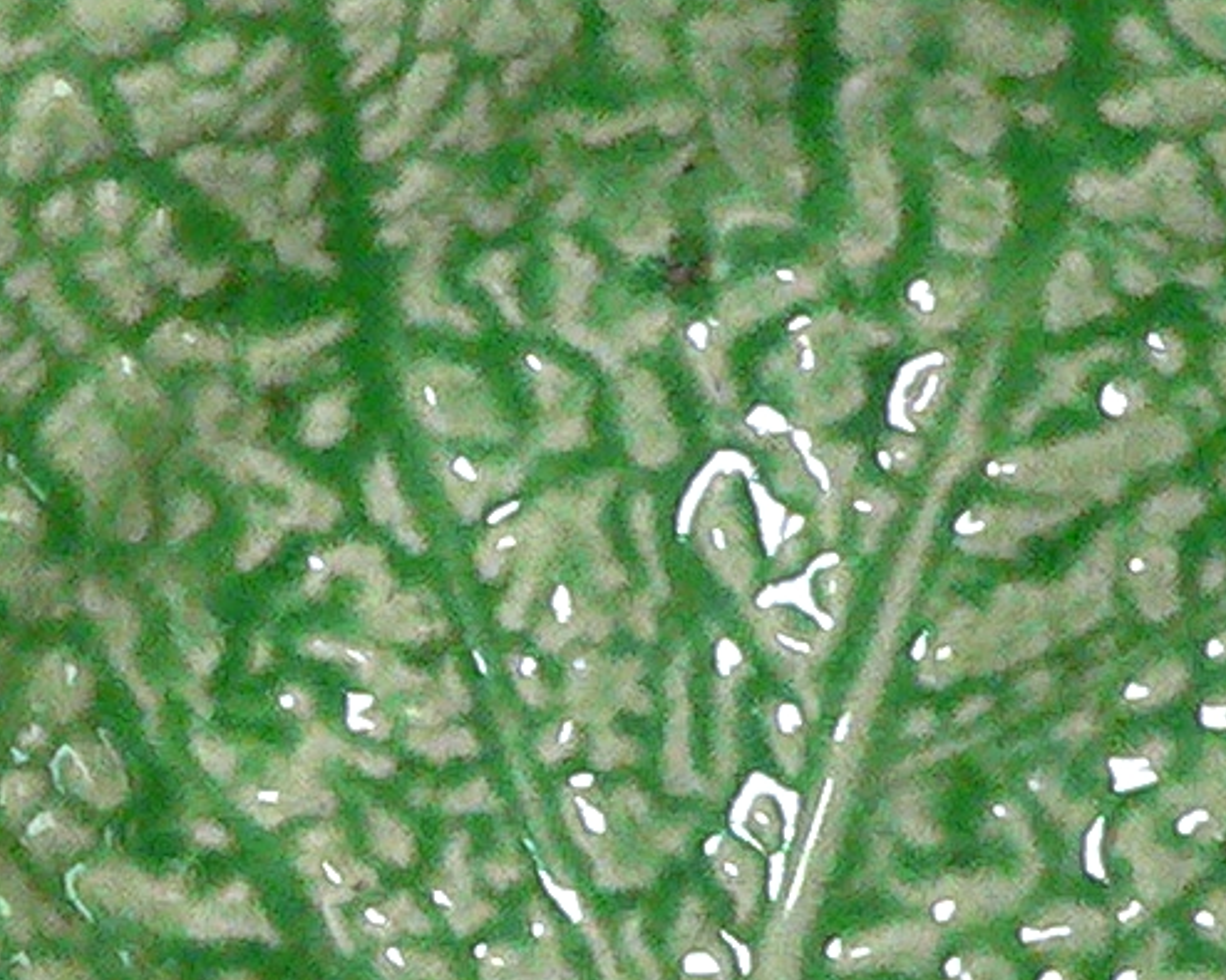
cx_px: -534
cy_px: 739
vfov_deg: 8.5
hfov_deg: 10.3
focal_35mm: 182
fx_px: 6603
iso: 400
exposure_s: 1/50
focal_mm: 6
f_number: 2.8
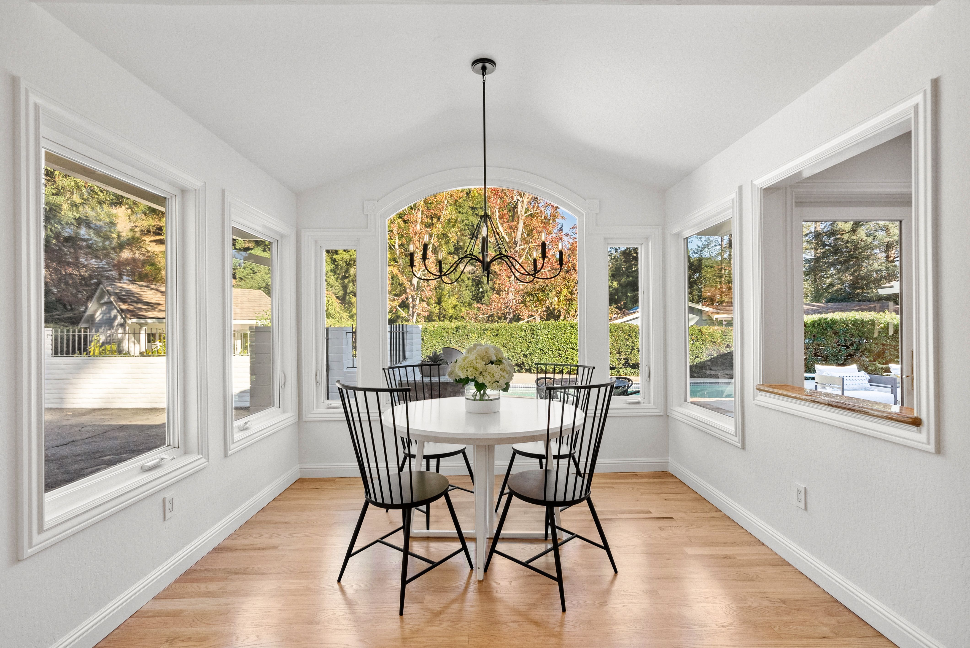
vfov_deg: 73.8
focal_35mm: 16
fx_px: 431
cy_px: 324
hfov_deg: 96.7
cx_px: 485
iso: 400
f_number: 7.1
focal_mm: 16
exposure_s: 1/30
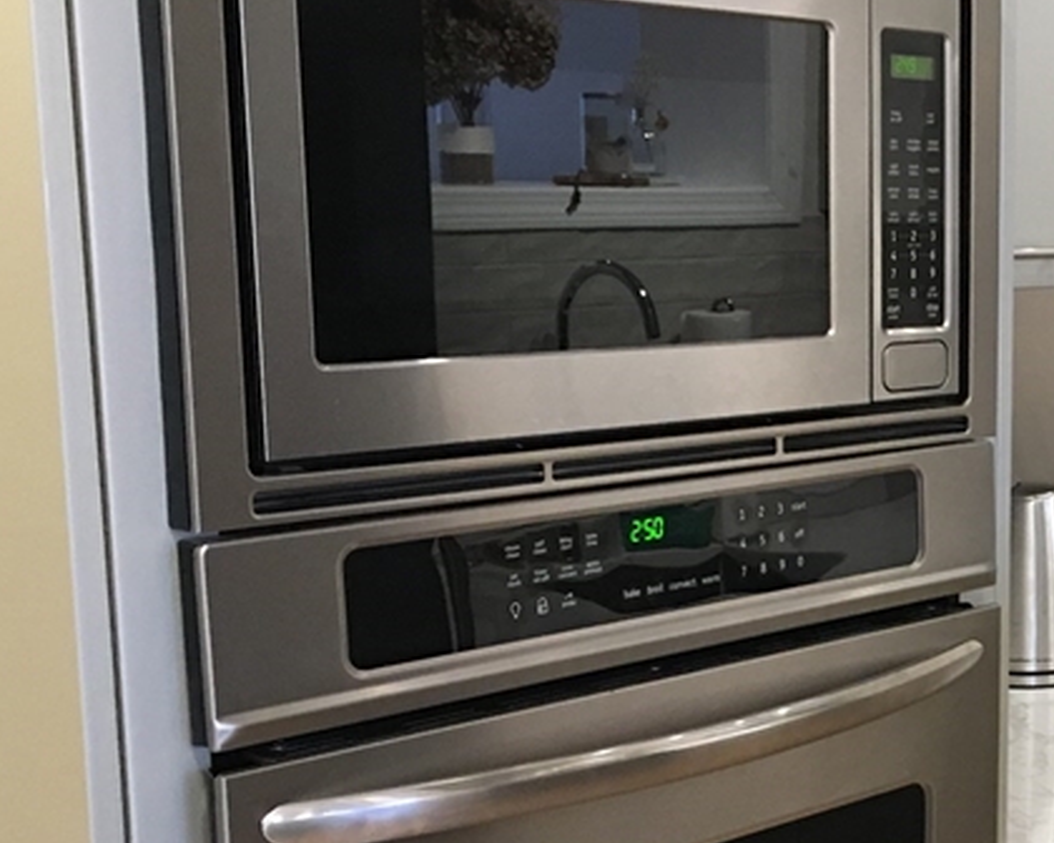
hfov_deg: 25.5
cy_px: 612
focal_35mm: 69
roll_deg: -1.0
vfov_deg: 22.0
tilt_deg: -11.1
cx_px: 1162
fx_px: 2152
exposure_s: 1/15
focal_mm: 4.15
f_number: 2.2
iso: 80
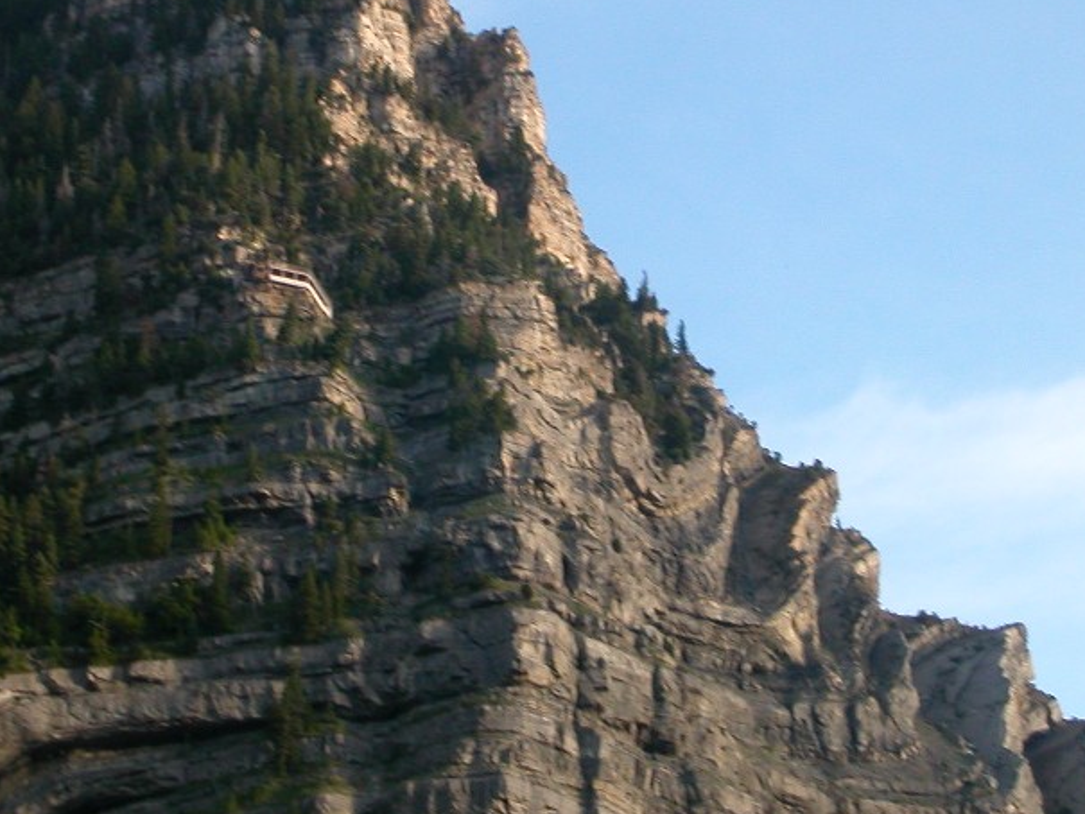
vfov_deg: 12.9
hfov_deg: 17.1
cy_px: 308
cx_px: 473
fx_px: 3605
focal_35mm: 115
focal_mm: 13.3
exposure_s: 1/163
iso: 100
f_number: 4.3
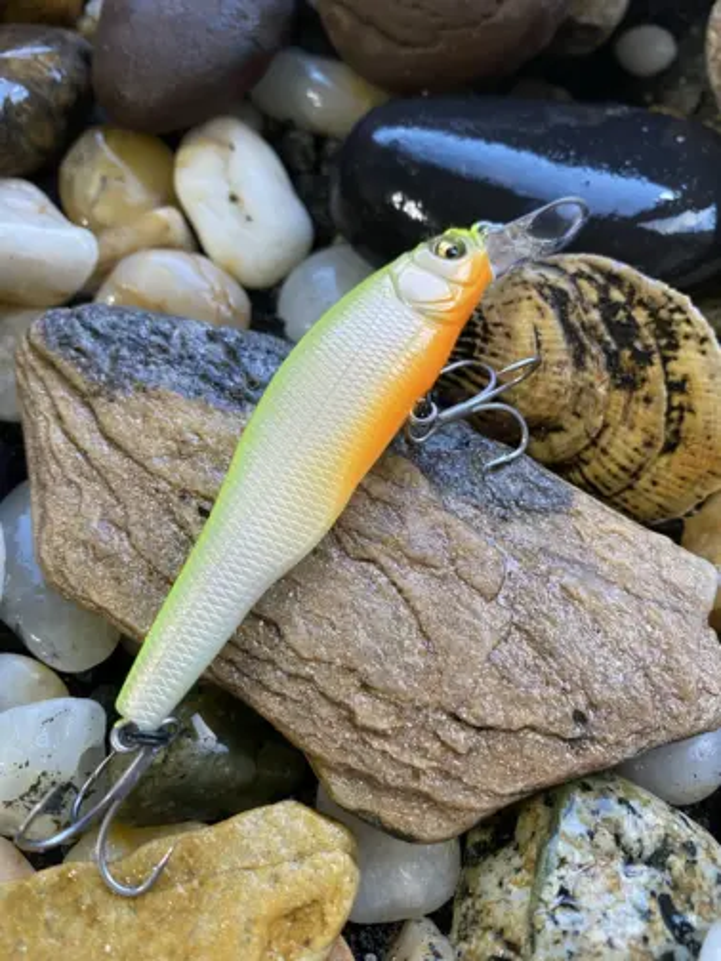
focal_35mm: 26
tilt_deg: -60.0
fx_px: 722
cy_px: 480
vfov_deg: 67.3
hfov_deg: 53.1
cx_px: 360
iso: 125
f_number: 1.8
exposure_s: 1/60
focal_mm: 4.25
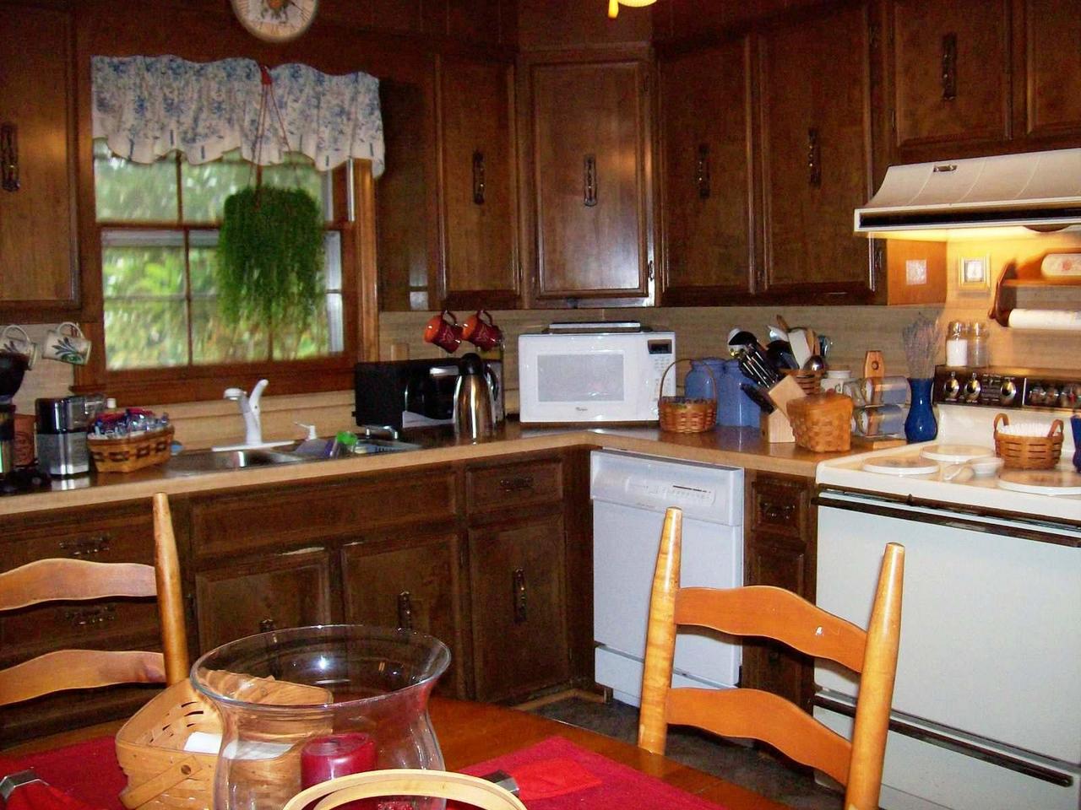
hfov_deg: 51.4
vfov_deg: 39.7
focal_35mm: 36
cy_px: 405
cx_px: 540
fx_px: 1124
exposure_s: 1/64
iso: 140
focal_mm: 6
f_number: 2.7
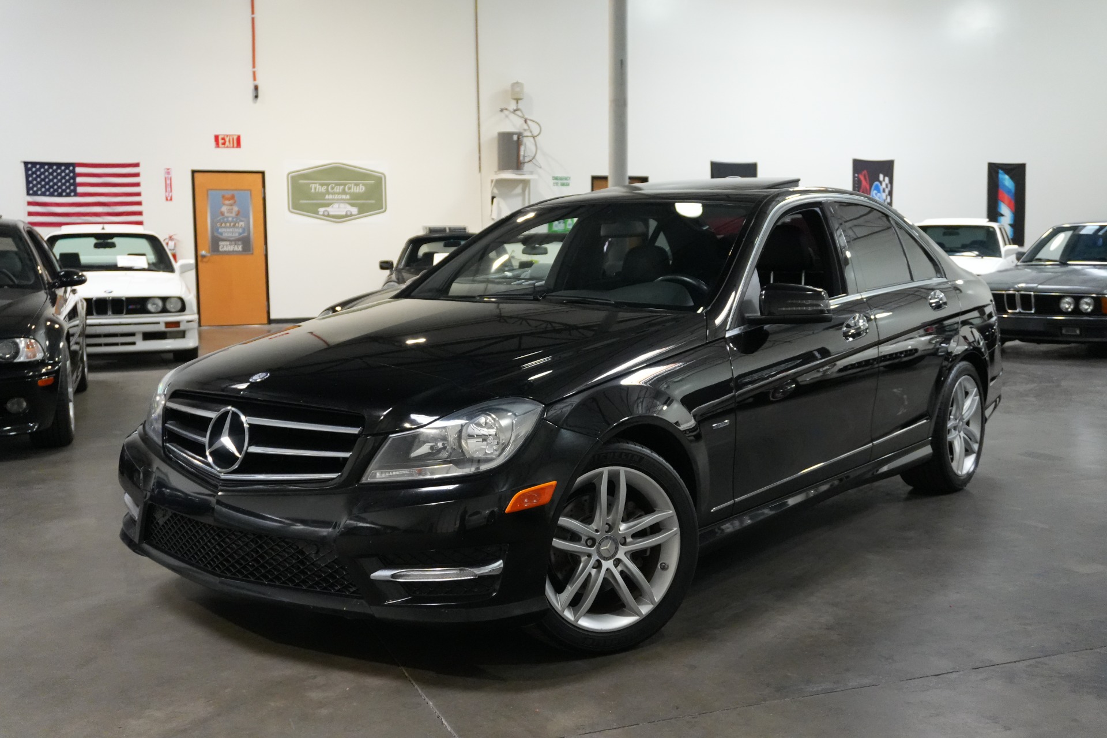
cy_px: 369
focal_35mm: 39
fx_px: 1199
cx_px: 554
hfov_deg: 49.6
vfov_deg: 34.2
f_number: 4.5
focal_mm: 26
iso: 4000
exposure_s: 1/160
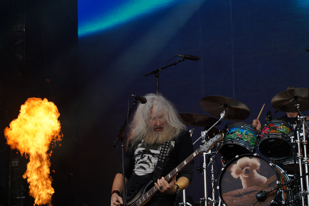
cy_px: 103
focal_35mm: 105
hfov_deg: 19.5
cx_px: 154
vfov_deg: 13.0
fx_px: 901
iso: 100
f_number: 5.6
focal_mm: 105
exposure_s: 1/250
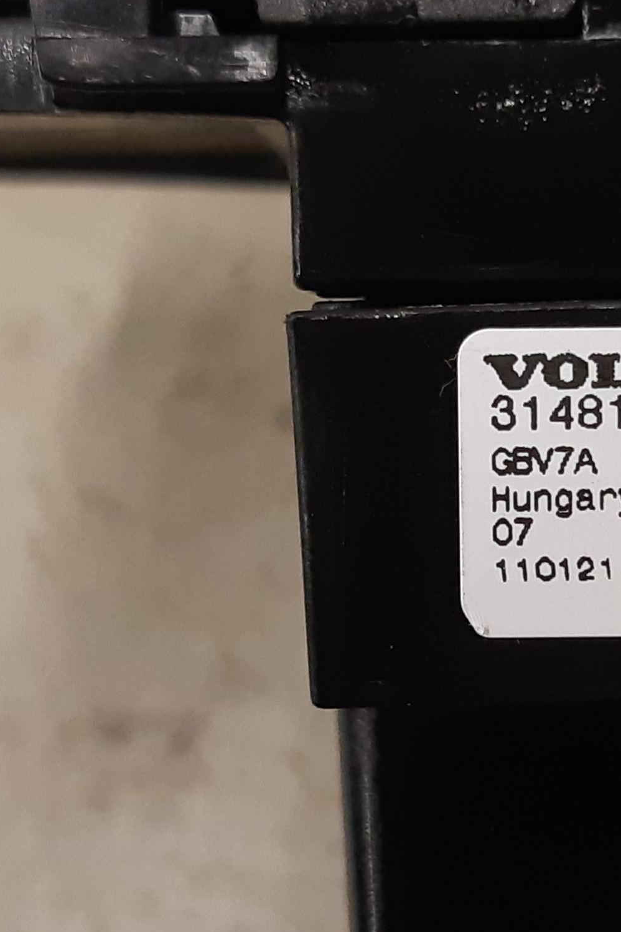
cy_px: 462
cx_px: 544
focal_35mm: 37
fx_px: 957
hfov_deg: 34.2
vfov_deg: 51.9
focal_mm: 3.93
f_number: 1.7
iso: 200
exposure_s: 1/50
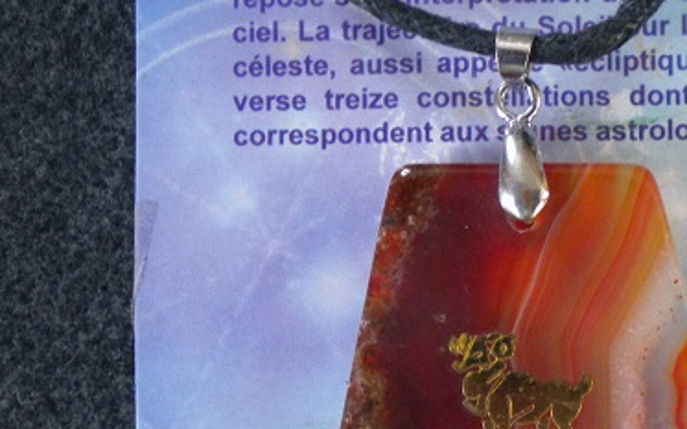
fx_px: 1310
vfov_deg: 18.5
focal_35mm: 70
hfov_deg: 28.8
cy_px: 315
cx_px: 536
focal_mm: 7.4
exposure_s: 1/57.4
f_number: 3.5
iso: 375
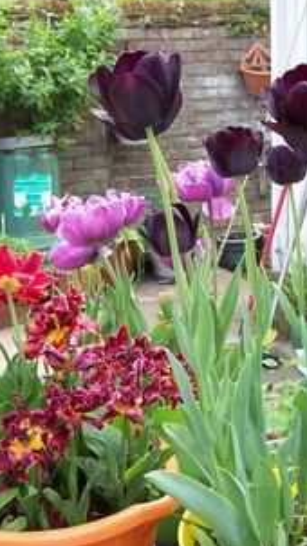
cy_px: 276
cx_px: 166
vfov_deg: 36.6
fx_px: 827
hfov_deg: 21.0
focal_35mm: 57
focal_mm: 6
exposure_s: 1/146
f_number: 2.7
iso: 80
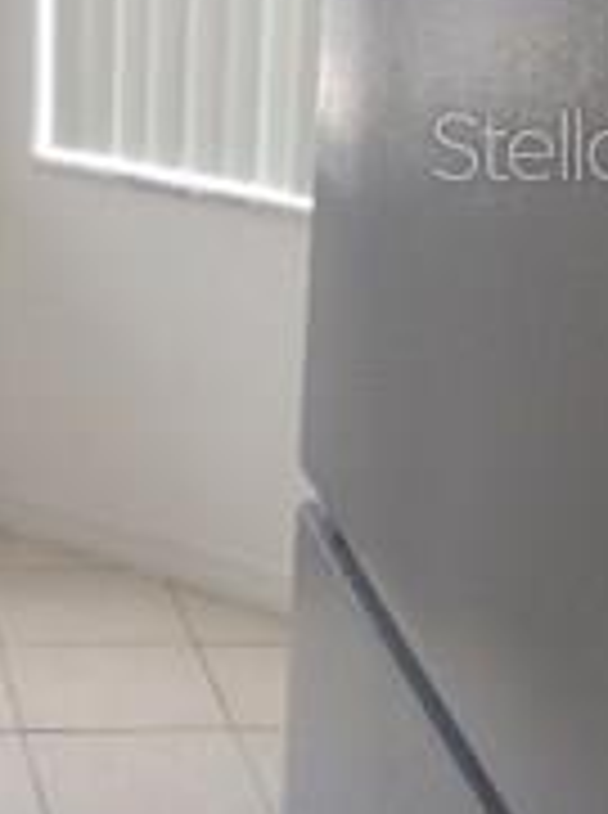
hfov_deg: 12.2
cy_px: 144
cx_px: -225
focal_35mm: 117
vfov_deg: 16.7
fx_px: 2750
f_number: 2.4
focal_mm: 4.12
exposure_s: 1/120
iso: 80
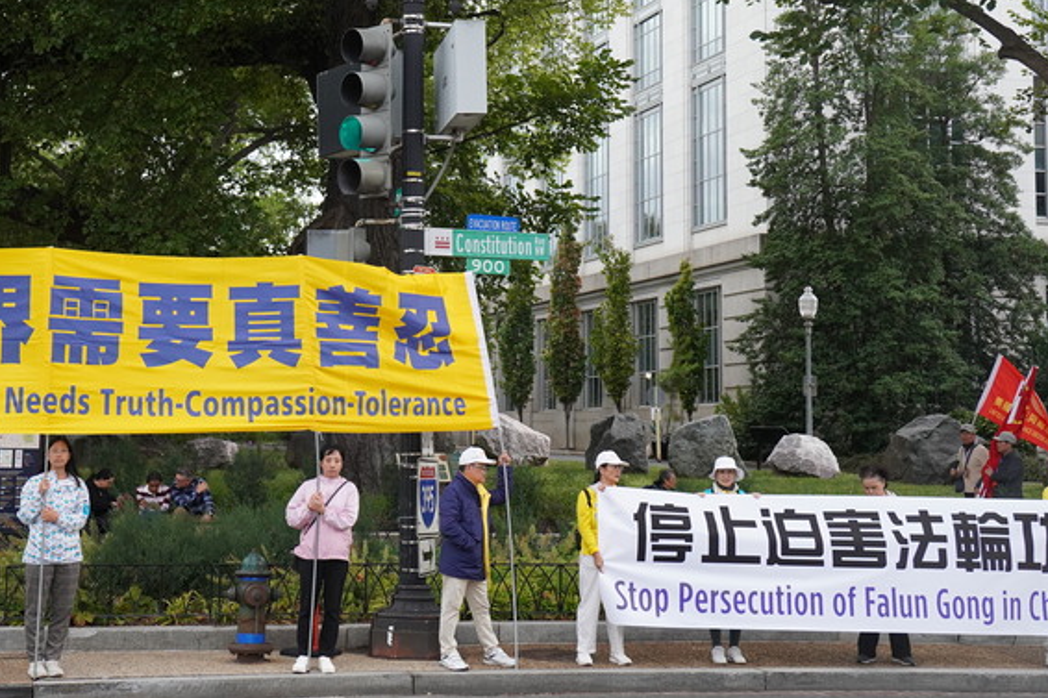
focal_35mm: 62
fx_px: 1804
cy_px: 225
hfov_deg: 32.2
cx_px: 394
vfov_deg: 21.8
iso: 1250
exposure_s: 1/320
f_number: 3.5
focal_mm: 30
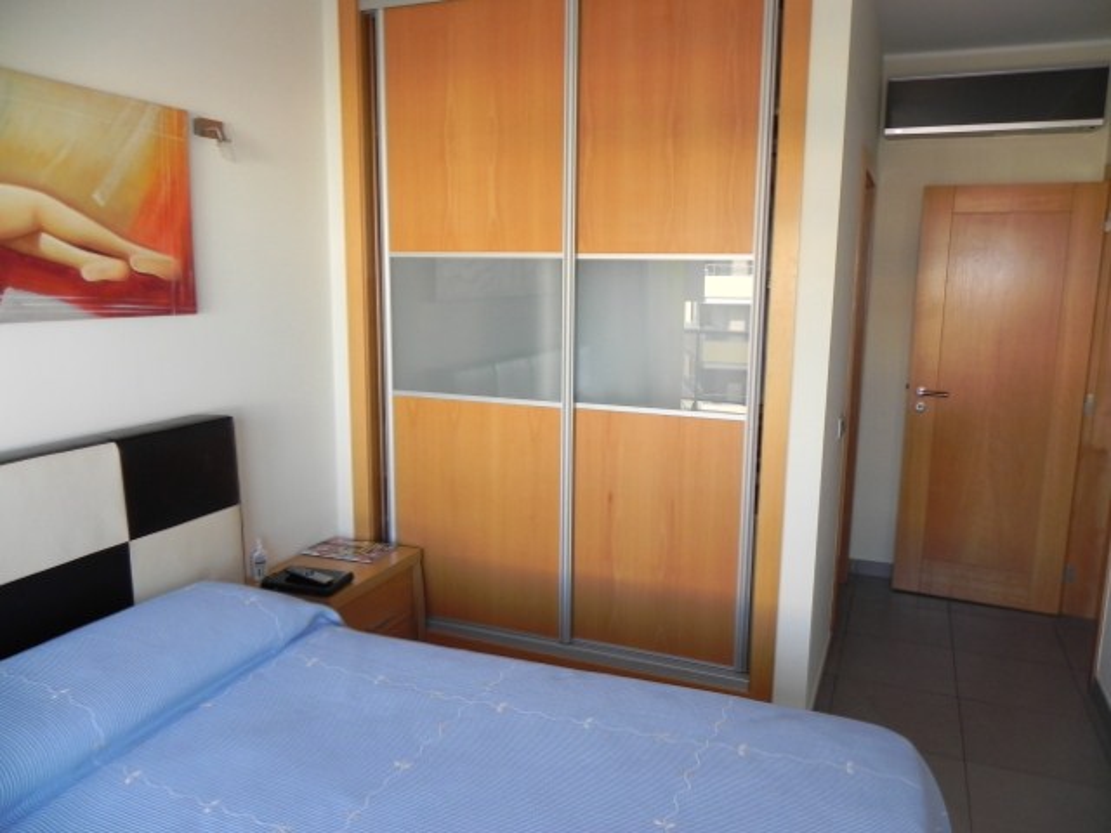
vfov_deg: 53.1
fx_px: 834
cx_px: 556
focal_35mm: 26
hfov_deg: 67.3
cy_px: 416
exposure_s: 1/49.7
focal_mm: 4.6
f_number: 2.8
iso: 160
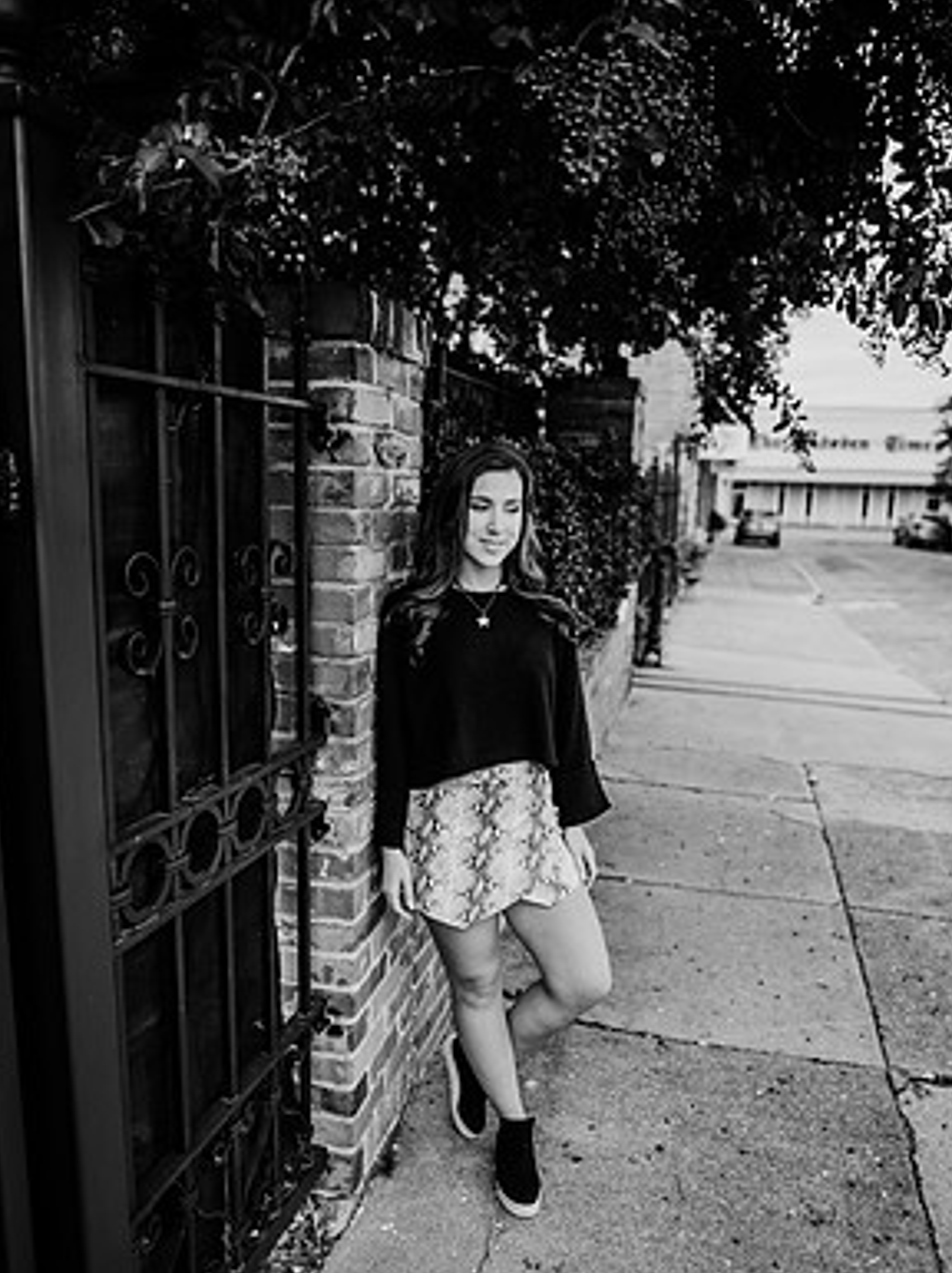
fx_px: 992
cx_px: 483
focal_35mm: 27
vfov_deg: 65.3
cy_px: 681
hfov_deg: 51.3
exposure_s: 1/640
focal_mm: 24
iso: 160
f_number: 2.2
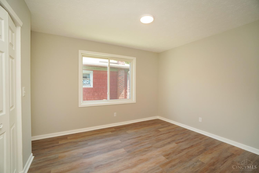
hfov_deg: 100.4
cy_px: 86
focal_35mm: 15
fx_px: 108
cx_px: 130
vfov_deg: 77.3
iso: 250
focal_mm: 10
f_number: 4
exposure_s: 1/60
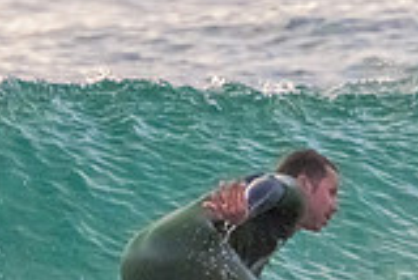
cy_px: 349
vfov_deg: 0.5
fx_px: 33737
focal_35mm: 2903
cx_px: 410
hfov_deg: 0.7
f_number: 11
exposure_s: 1/1250
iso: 8000
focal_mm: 800
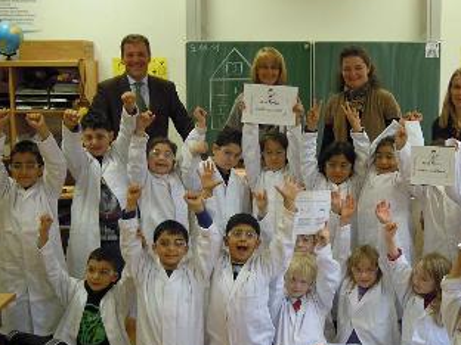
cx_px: 285
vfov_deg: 23.6
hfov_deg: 31.1
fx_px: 826
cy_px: 195
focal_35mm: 62
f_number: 3.4
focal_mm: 8.3
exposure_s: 1/50
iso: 280
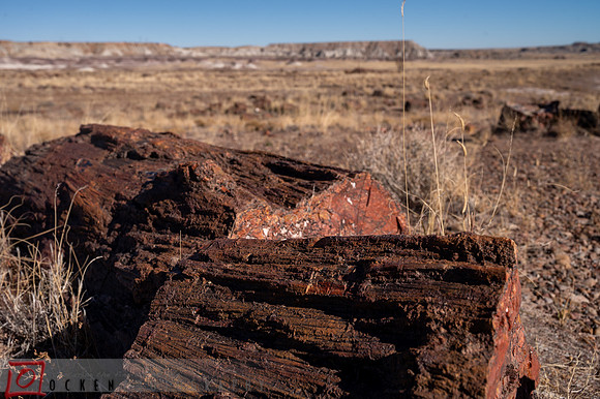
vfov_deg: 38.3
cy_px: 200
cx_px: 300
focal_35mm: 34
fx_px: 575
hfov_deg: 55.1
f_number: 9
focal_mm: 34.5
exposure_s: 1/400
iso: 200
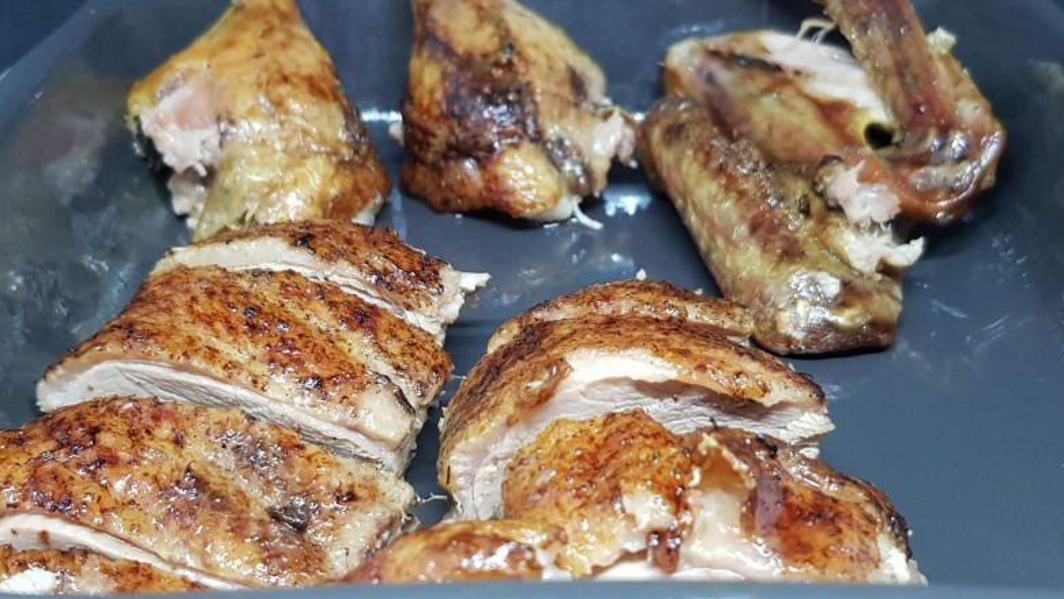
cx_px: 534
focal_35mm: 29
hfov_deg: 66.0
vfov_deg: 40.2
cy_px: 301
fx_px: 818
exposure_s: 1/33
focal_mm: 4.2
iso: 250
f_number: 1.7
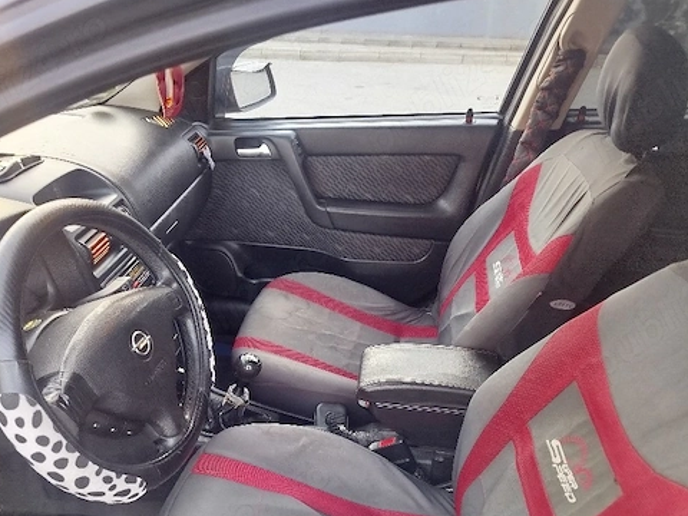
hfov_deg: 59.7
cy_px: 315
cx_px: 294
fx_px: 596
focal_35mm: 30
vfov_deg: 46.5
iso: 100
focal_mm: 5.31
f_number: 1.7
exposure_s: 1/33
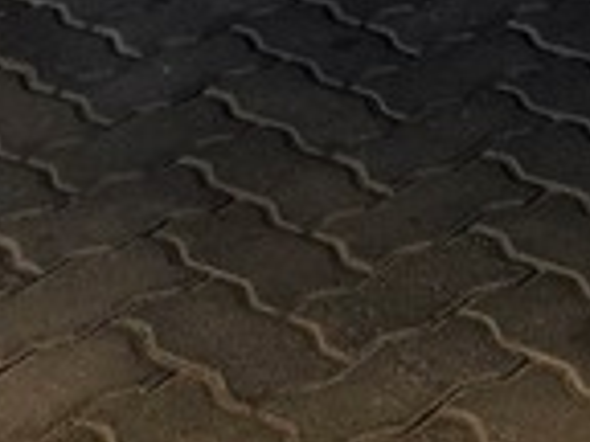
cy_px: -990
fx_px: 2795
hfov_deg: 11.6
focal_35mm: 164
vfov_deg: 7.6
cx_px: 819
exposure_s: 1/1283
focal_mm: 6.25
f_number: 1.7
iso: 80
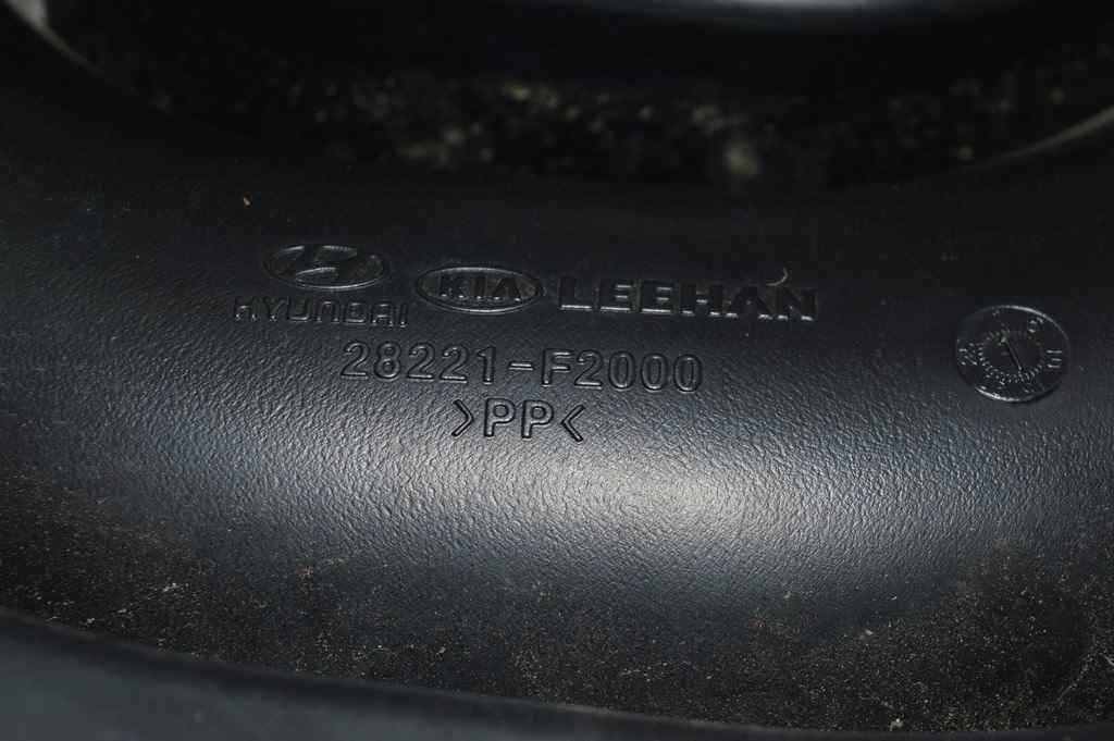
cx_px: 557
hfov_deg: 24.6
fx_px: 2551
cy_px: 370
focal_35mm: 82
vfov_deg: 16.5
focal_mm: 55
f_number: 8
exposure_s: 1/60
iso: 100
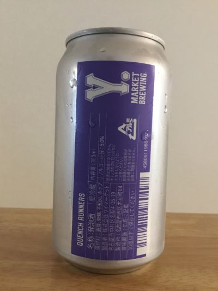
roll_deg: -1.6
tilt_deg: -3.2
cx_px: 109
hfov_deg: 45.5
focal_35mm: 31
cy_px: 146
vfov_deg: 58.3
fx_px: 260
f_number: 2.4
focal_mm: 3.3
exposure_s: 1/15
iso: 250
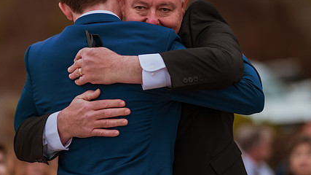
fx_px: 1583
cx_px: 130
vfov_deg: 6.3
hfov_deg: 11.2
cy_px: 51
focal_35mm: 192
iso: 500
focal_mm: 135
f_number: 1.8
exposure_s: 1/3200
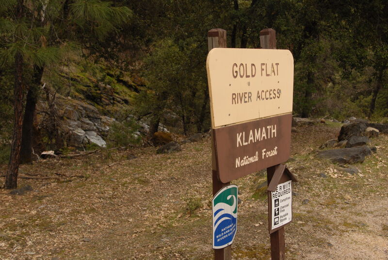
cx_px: 194
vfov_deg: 32.0
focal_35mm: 42
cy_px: 130
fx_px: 453
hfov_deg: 46.4
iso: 250
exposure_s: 1/160
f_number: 7.1
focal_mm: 28
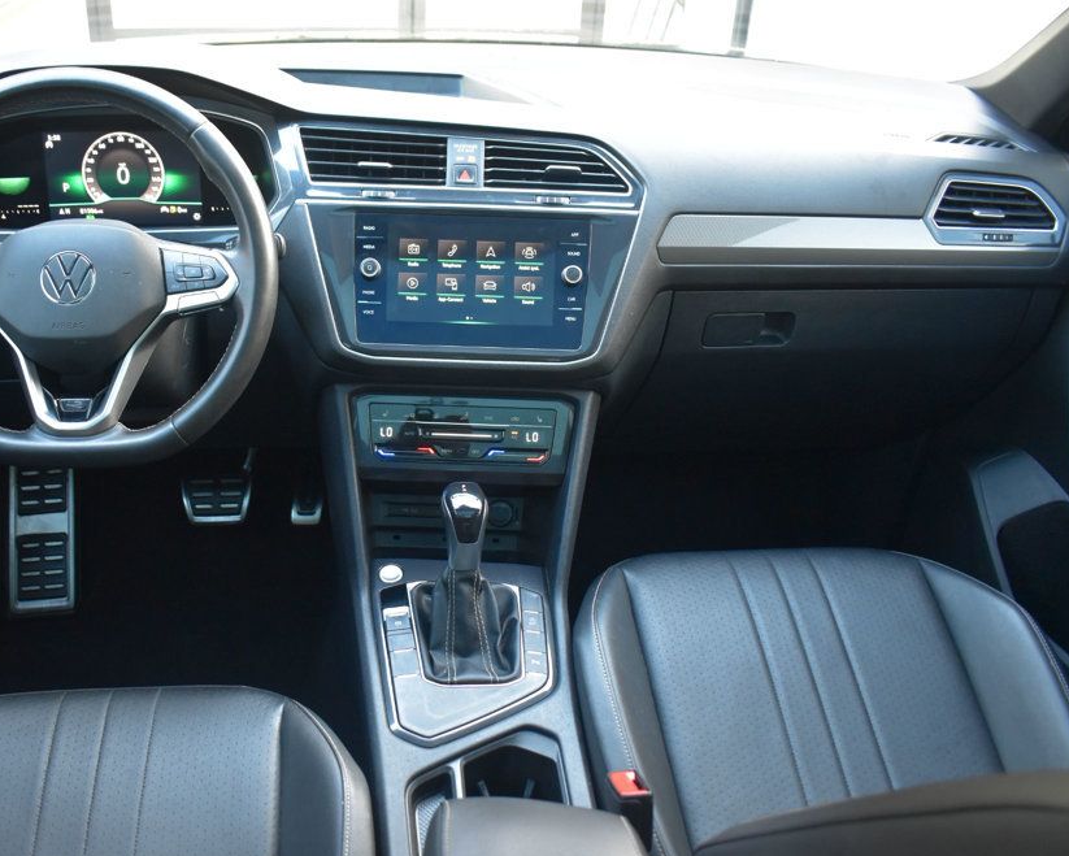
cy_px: 440
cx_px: 416
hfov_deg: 51.1
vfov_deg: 42.2
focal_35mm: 35
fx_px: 1108
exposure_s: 1/15
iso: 1600
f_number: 4
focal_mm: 20
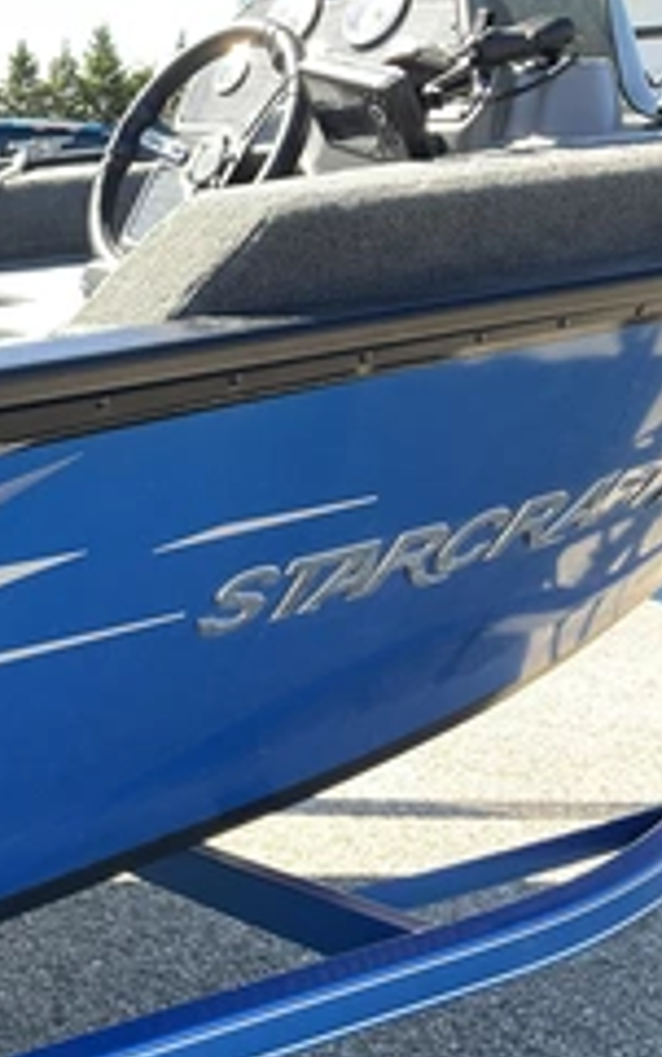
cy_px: 596
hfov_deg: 23.4
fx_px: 1470
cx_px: -110
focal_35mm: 51
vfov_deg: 39.5
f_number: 1.8
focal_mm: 3
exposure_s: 1/221
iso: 20
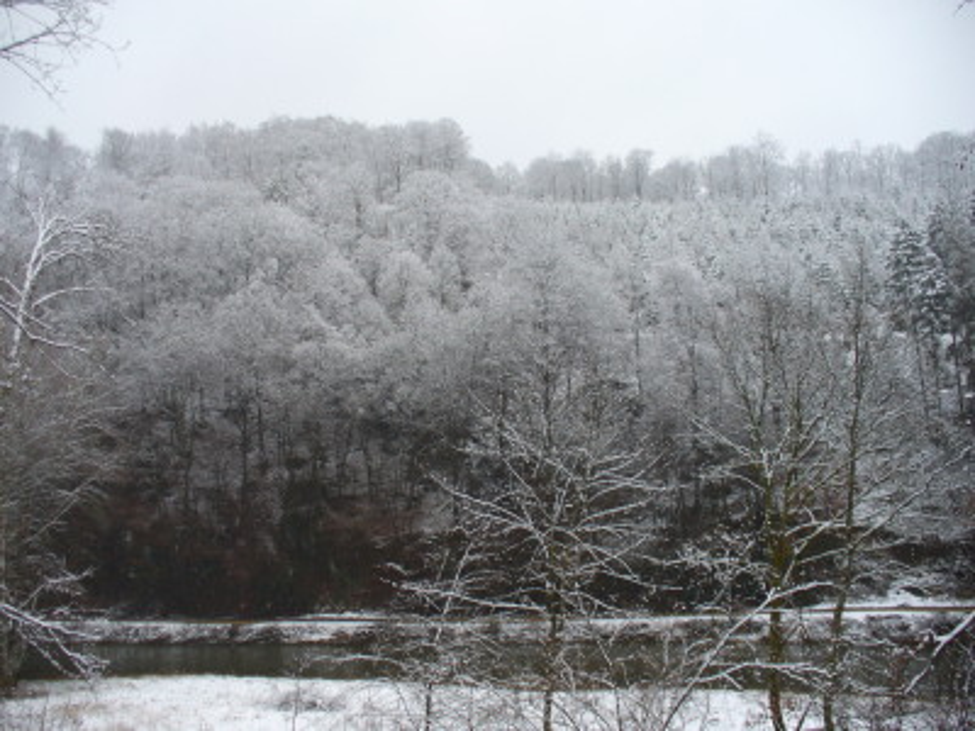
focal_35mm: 37
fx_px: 1042
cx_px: 488
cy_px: 366
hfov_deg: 50.1
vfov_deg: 38.7
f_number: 2.8
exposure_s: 1/250
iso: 80
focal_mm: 6.1
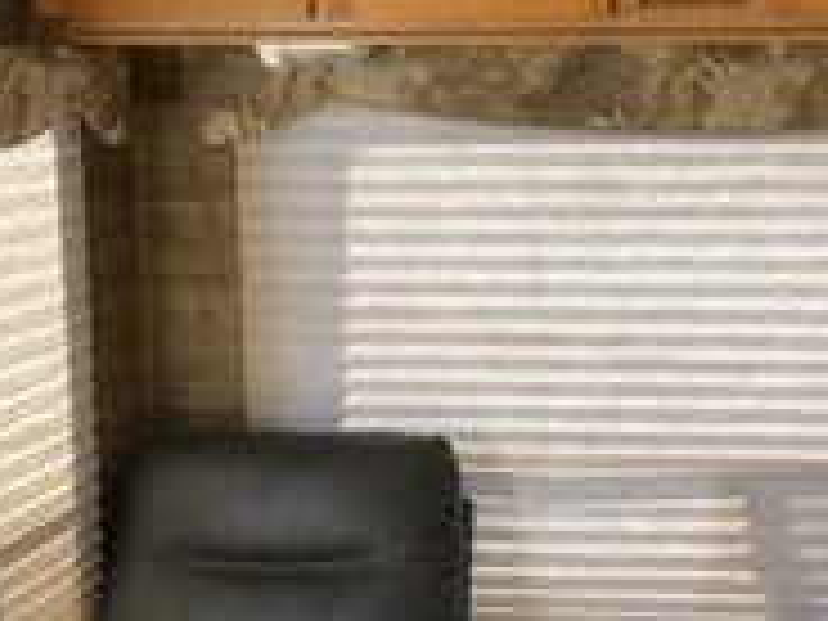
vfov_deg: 23.2
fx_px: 1507
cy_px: 194
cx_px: 729
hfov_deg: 29.6
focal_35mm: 63
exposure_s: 1/122
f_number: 1.8
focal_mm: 3
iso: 32
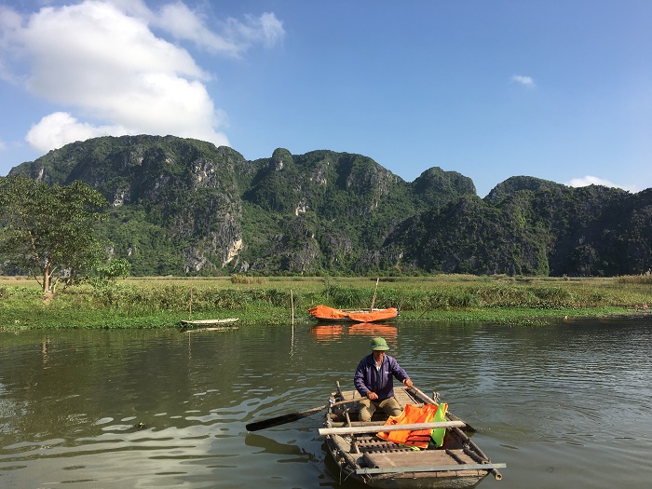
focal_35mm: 29
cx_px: 326
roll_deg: -0.3
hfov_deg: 61.7
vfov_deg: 48.2
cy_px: 244
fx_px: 546
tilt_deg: +4.0
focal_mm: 4.15
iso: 25
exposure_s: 1/1183
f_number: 2.2
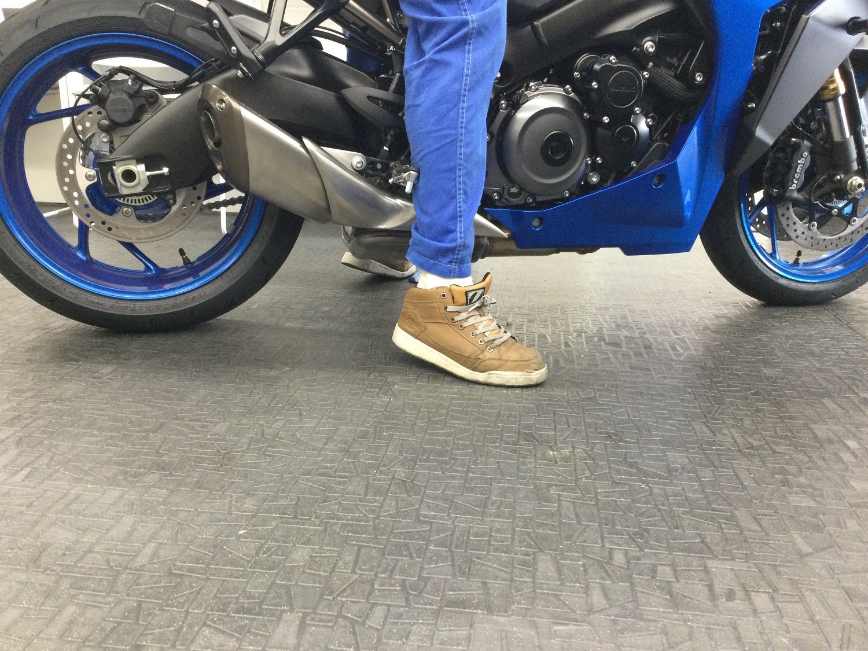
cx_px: 434
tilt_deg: -16.9
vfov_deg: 45.4
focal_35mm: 31
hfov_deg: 58.4
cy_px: 326
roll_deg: -1.1
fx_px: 777
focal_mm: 3.3
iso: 125
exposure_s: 1/30
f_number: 2.4
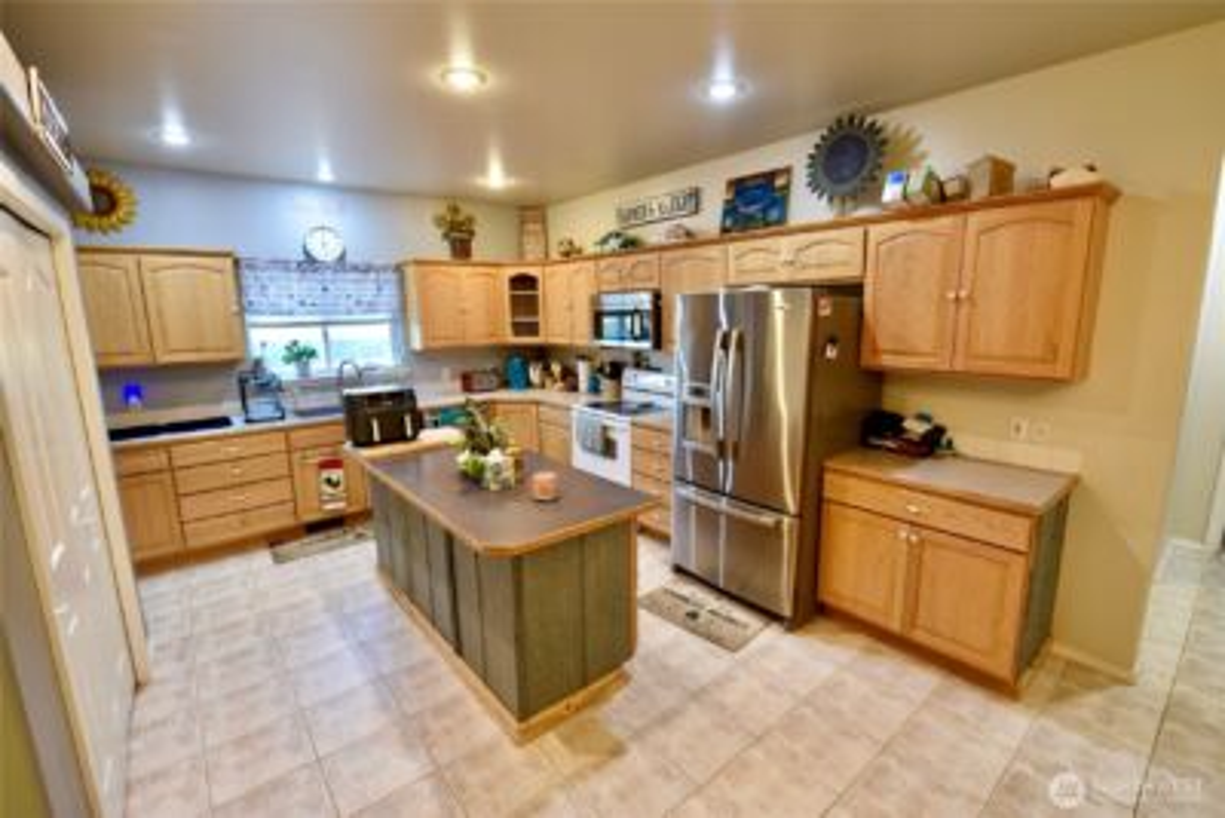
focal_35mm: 16
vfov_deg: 73.8
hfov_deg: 96.7
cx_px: 612
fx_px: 545
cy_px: 409
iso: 800
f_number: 3.5
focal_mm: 16
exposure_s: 1/60
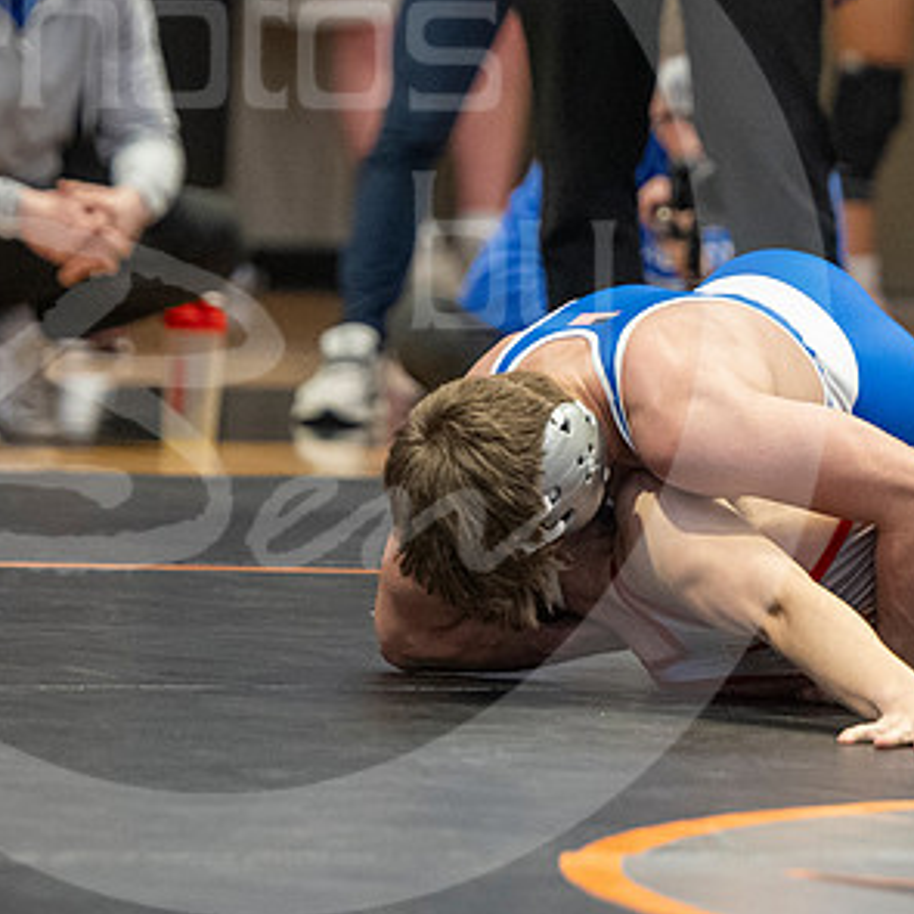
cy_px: 277
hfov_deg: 4.0
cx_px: 626
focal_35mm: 434
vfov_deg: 4.0
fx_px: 12965
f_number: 2.8
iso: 3200
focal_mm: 150
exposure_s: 1/1000
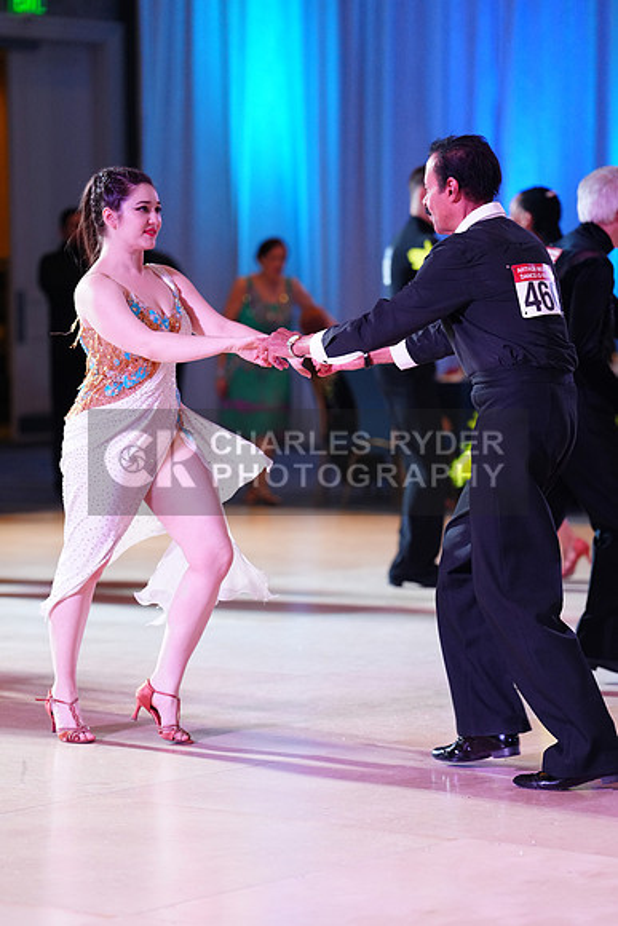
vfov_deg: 14.8
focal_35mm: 139
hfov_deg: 9.9
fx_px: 3577
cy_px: 463
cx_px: 309
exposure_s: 1/400
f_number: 2.8
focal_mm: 139
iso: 2500
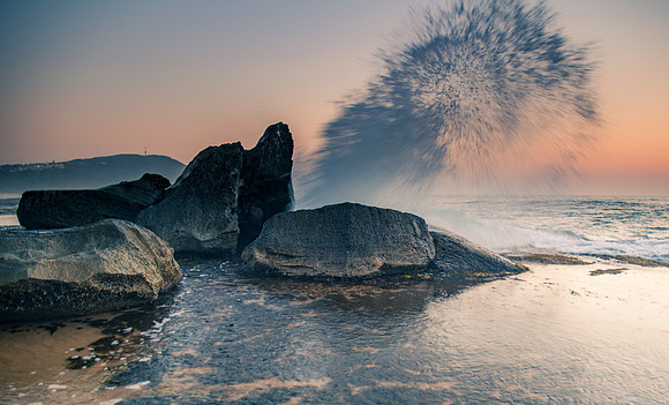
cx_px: 368
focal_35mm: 27
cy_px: 241
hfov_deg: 68.3
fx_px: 492
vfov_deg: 44.6
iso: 64
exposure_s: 1/10
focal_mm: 16
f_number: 2.8
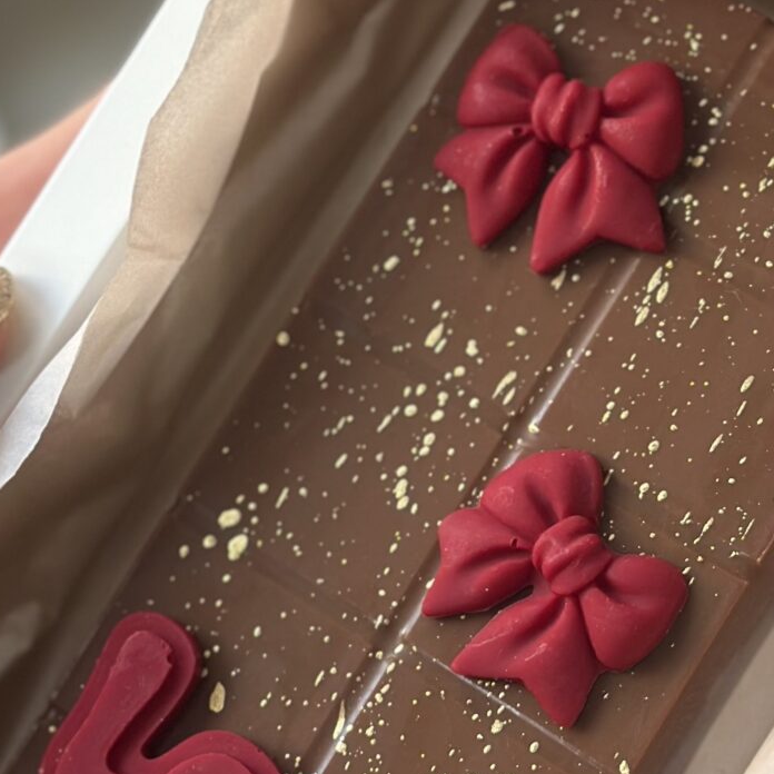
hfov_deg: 14.3
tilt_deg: -62.5
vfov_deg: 14.3
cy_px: 238
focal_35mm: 122
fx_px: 3086
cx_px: 256
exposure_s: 1/60
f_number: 1.78
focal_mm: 6.86
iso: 160
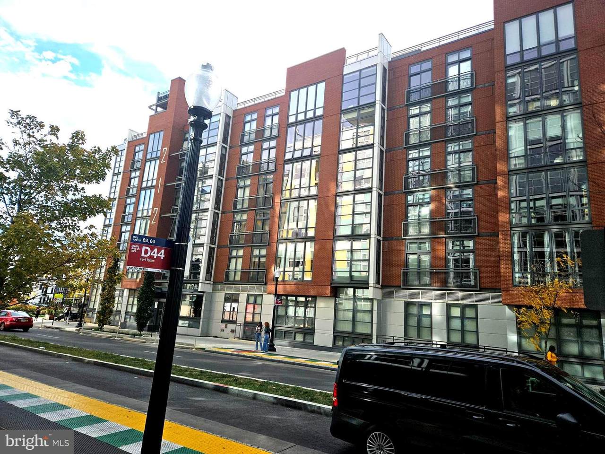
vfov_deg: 58.9
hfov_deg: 73.9
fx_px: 402
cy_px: 227
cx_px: 302
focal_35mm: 23
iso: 25
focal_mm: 5.4
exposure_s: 1/1704
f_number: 1.8
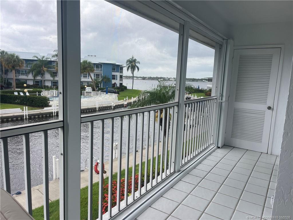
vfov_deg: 54.9
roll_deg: -2.3
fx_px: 212
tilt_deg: -9.6
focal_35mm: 25
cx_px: 146
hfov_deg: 69.4
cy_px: 110
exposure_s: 1/953
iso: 32
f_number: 1.6
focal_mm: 5.1
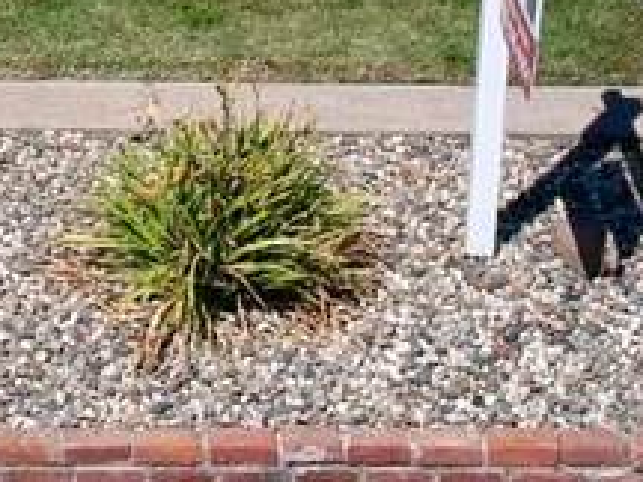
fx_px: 2749
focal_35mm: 148
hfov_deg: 13.2
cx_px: 30
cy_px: -469
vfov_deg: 9.4
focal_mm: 4.49
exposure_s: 1/1600
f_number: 2.6
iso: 100
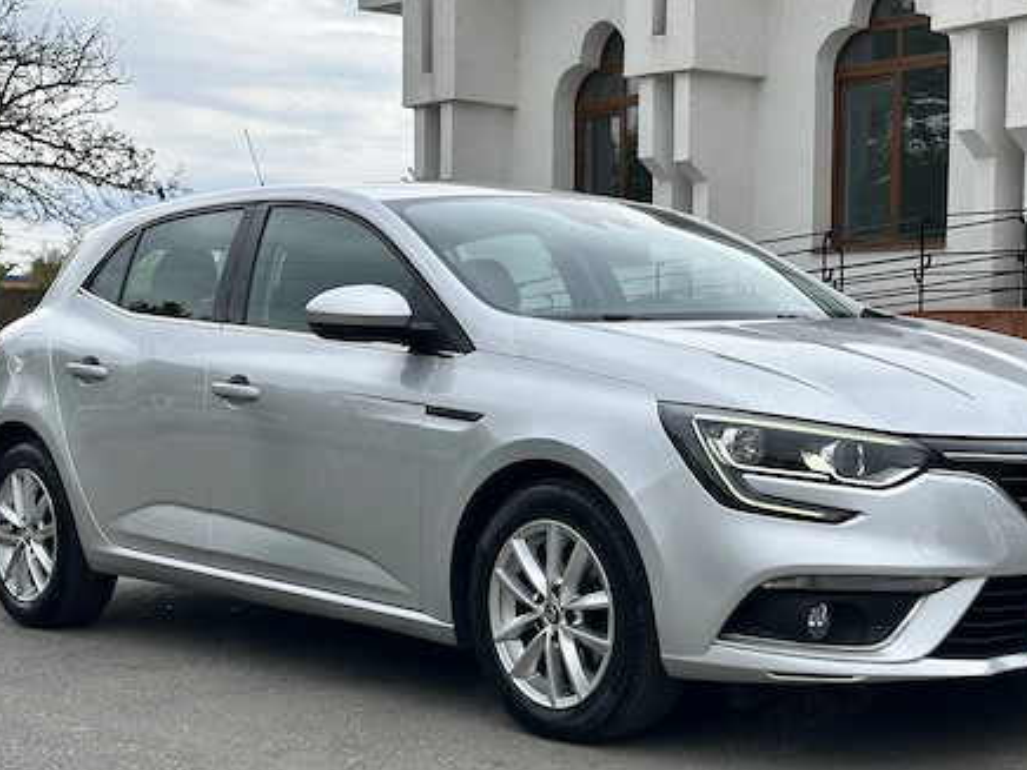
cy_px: 414
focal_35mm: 66
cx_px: 598
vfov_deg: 22.2
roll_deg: -0.6
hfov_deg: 29.3
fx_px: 1958
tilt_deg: -2.4
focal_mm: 6.86
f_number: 1.78
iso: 64
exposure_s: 1/1041
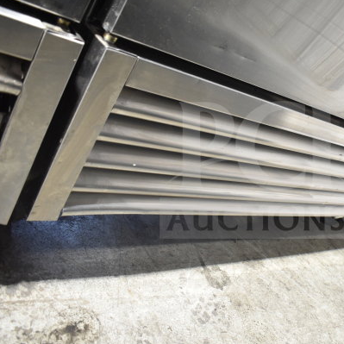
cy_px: 170
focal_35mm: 39
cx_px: 256
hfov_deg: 41.6
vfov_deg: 42.8
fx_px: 438
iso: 1000
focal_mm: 20
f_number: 3.5
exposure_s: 1/30
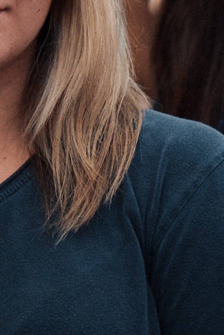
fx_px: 2266
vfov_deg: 8.3
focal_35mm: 243
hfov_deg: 5.6
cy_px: -134
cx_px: -55
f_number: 4
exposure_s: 1/1000
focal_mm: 55
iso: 1250
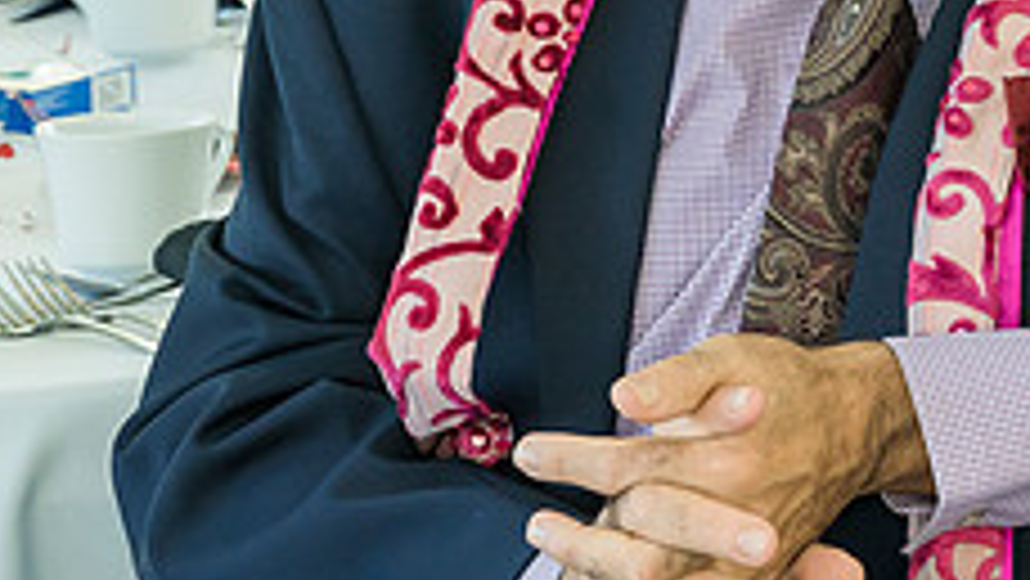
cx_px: 945
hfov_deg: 7.4
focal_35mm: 289
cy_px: -47
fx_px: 7896
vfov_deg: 4.2
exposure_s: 1/125
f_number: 8
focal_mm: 109
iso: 1600
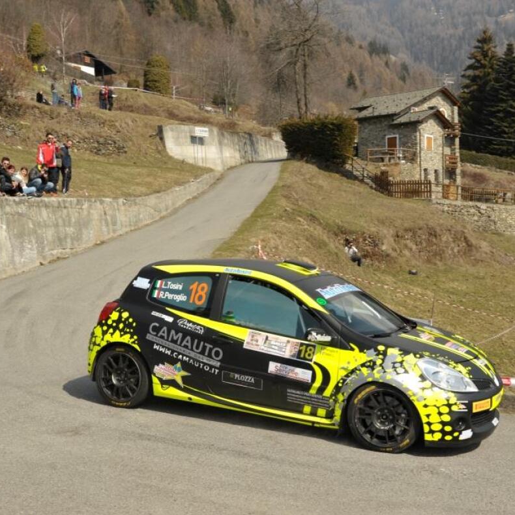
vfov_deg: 34.7
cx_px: 281
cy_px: 259
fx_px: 825
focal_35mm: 49
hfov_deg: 34.7
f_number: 5.6
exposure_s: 1/500
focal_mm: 38
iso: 200
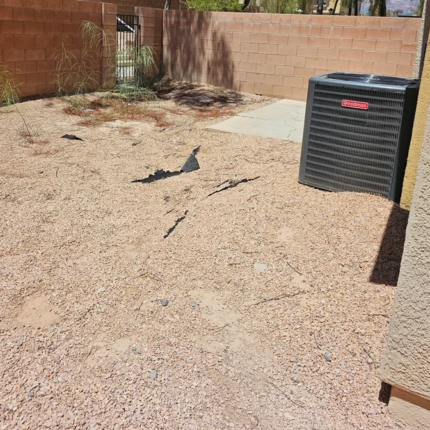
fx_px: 436
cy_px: 131
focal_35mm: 31
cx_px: 198
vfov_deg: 51.2
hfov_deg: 52.5
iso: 12
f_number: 1.7
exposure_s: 1/1751
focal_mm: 6.3
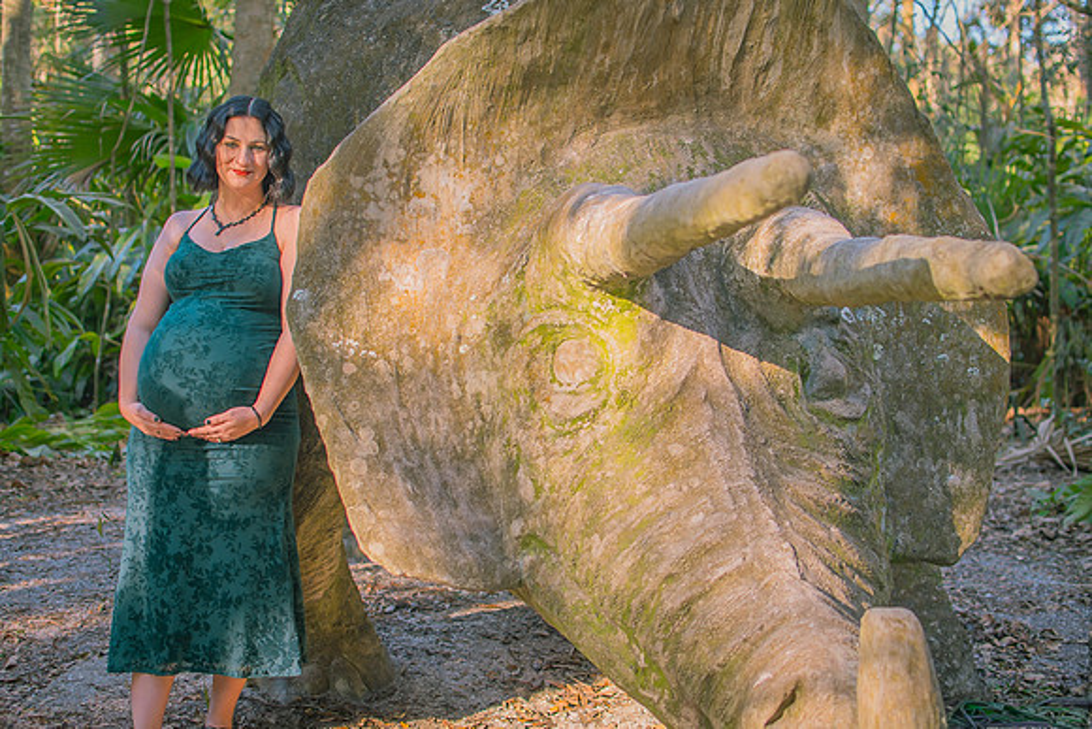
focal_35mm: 54
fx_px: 1643
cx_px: 553
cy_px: 360
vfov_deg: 25.0
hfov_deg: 36.8
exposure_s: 1/250
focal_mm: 35
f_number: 2.5
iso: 200
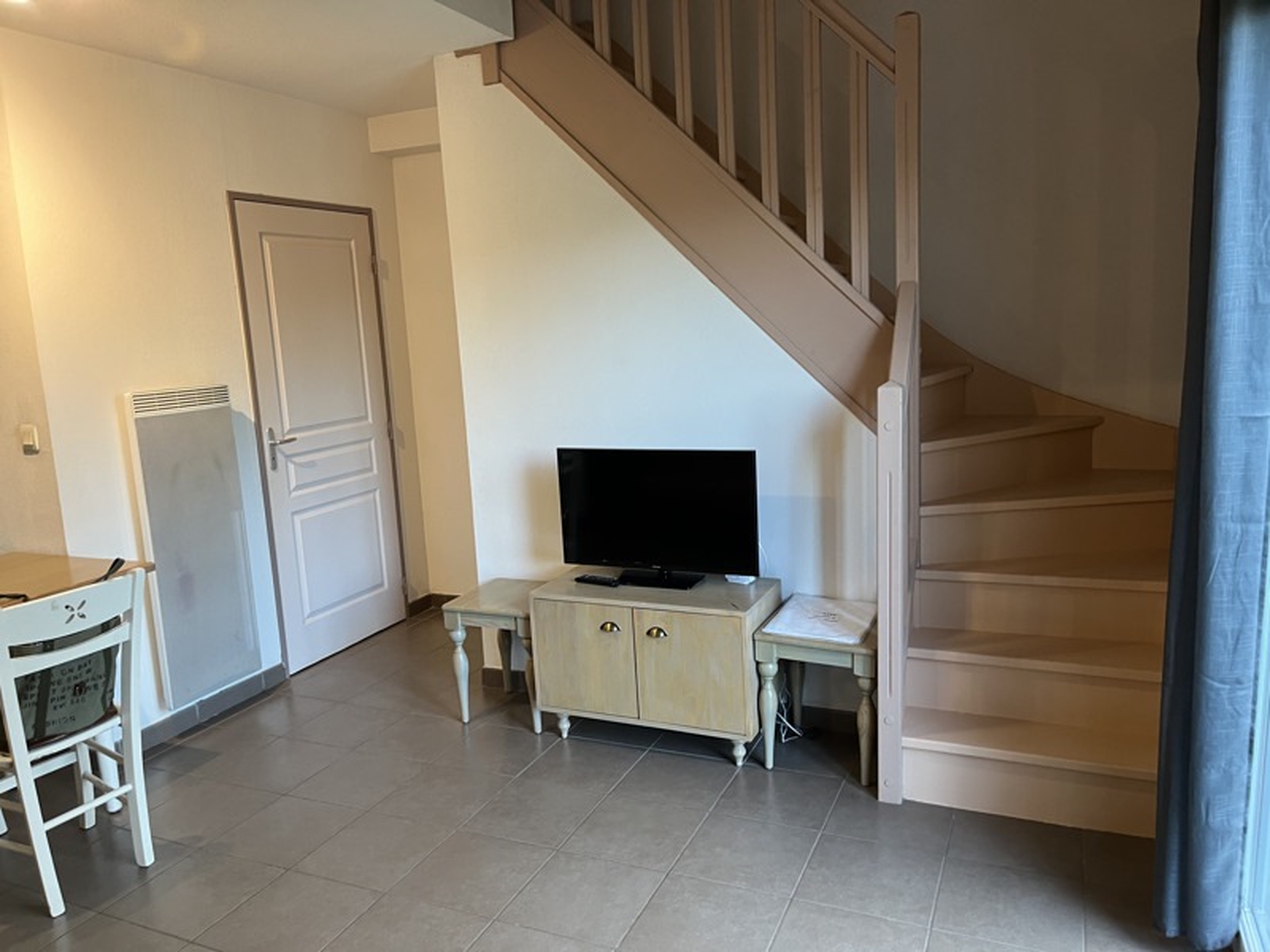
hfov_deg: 67.3
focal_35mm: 26
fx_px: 954
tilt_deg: -11.5
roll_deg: +2.9
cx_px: 635
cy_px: 476
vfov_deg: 53.1
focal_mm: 5.1
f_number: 1.6
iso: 125
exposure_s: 1/50
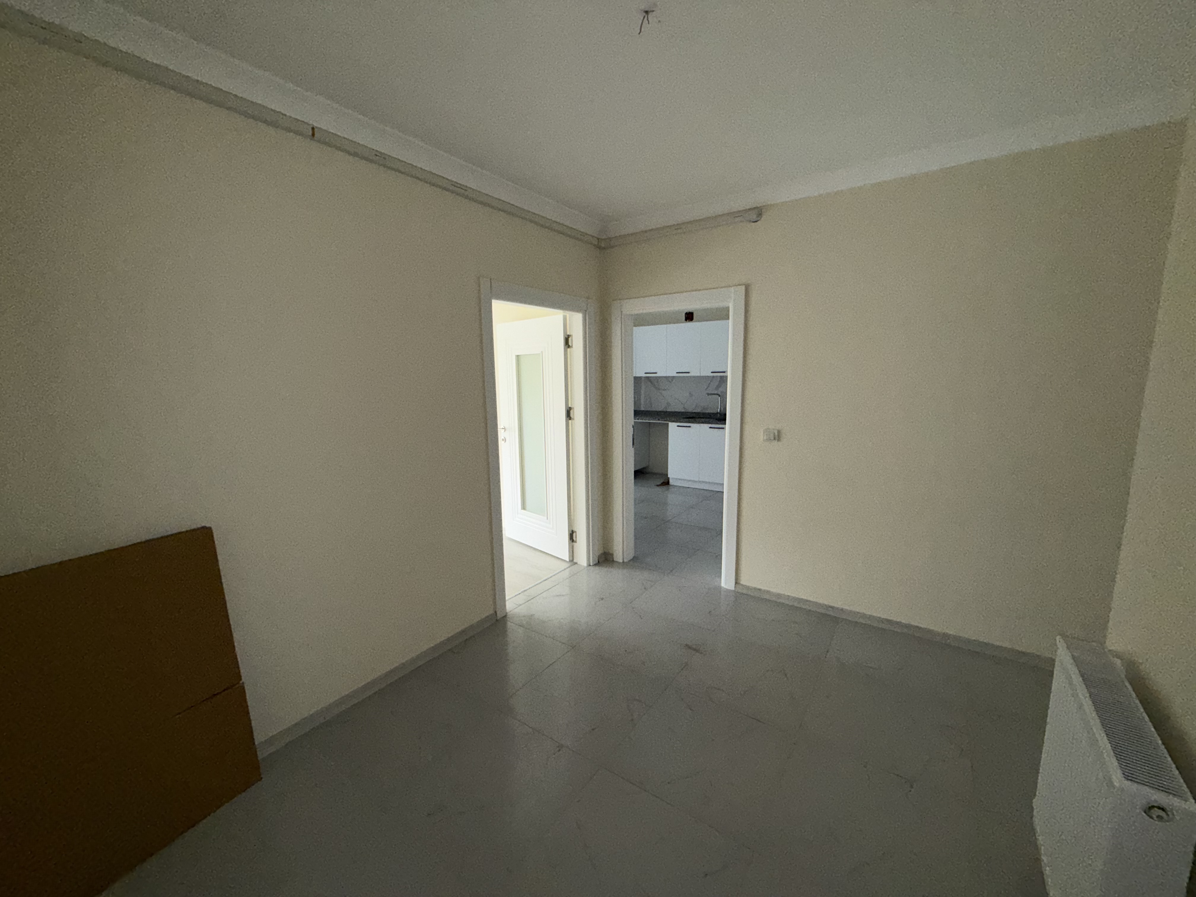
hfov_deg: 102.1
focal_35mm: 14
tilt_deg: -8.2
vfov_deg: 85.7
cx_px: 598
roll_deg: +0.6
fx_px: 484
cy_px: 448
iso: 100
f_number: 2.2
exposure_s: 1/102
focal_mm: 2.22
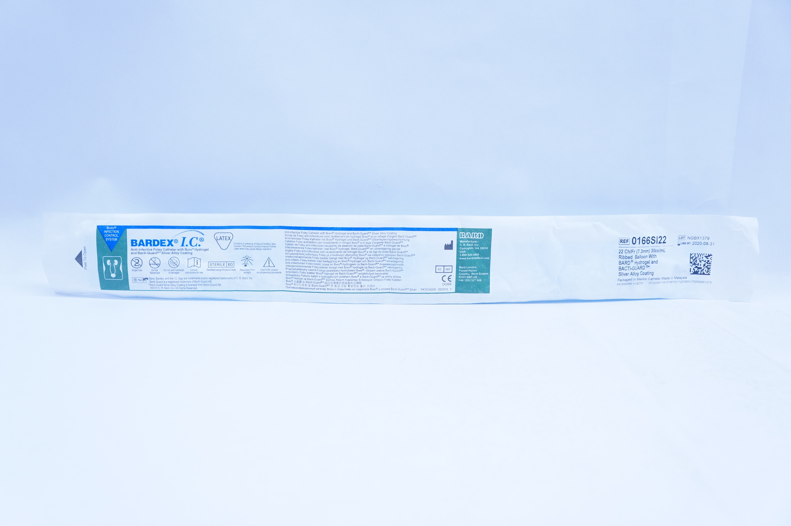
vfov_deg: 39.9
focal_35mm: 33
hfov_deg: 57.3
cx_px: 396
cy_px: 263
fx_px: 724
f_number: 4.5
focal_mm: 22
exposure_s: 1/200
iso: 800
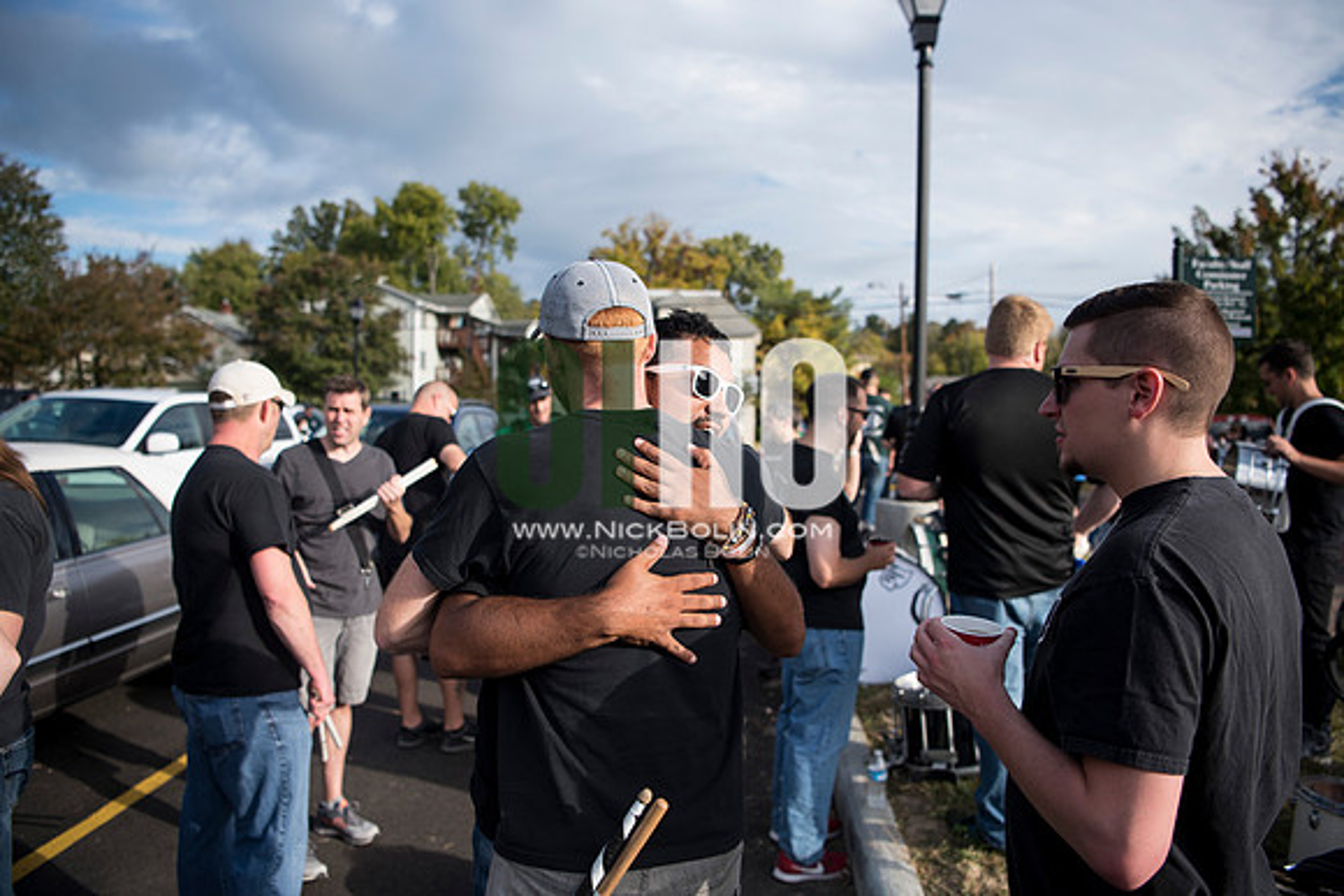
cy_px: 448
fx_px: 896
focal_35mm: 24
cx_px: 672
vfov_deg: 53.2
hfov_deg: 73.7
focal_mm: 24
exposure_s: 1/2000
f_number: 2.8
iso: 250
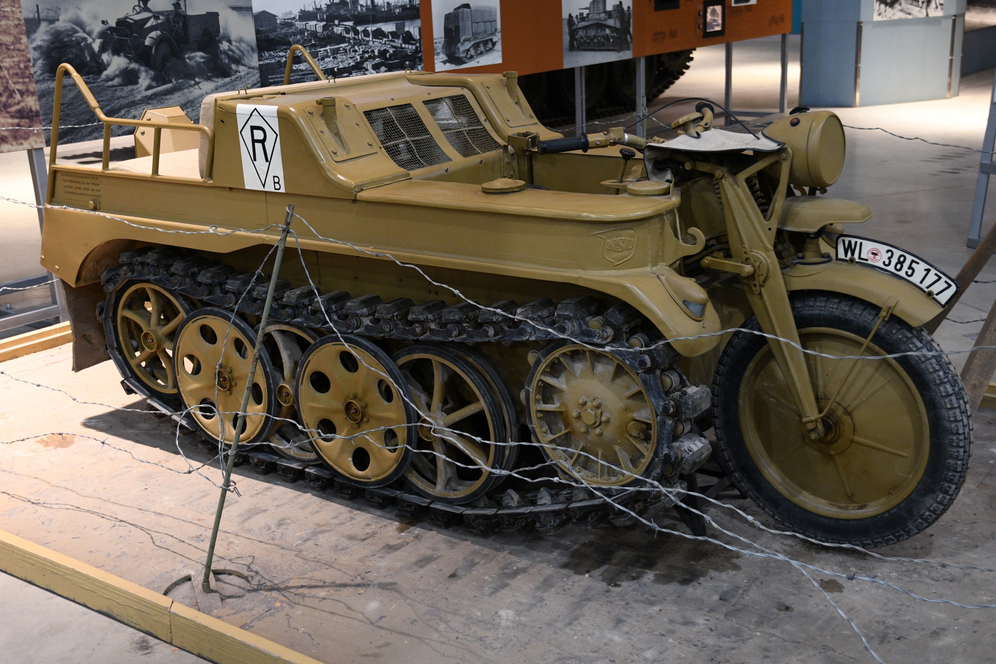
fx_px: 1217
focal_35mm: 44
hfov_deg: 44.5
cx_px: 534
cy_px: 318
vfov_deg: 30.5
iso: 1000
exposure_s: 1/40
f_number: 3.2
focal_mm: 27
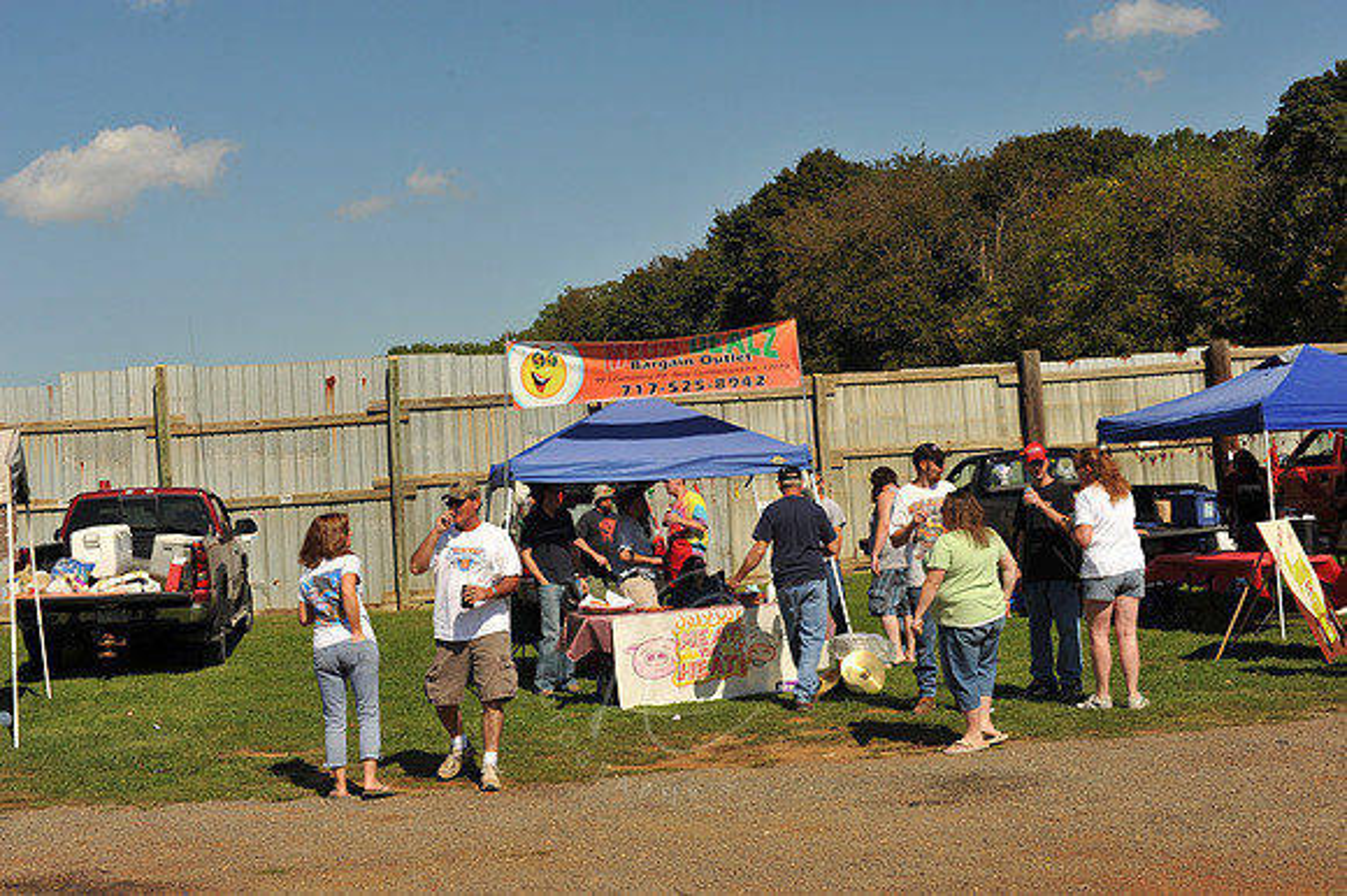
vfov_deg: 27.0
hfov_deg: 39.6
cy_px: 448
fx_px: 1870
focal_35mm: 50
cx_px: 674
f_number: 10
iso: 500
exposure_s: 1/1600
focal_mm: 50
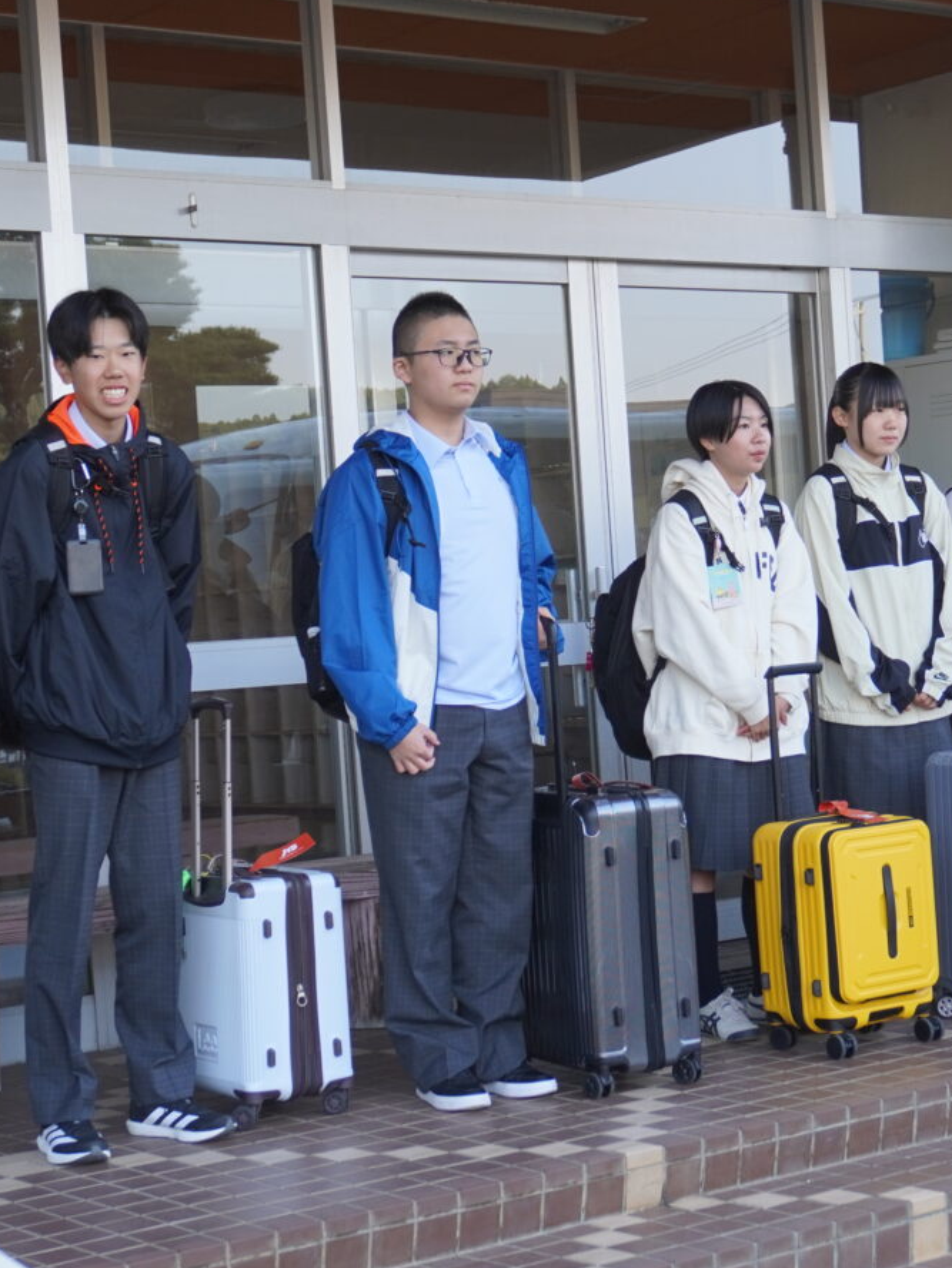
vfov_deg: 26.7
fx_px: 2675
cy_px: 689
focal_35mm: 73
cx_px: 522
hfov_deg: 20.2
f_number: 4.5
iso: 250
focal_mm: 25
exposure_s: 1/160
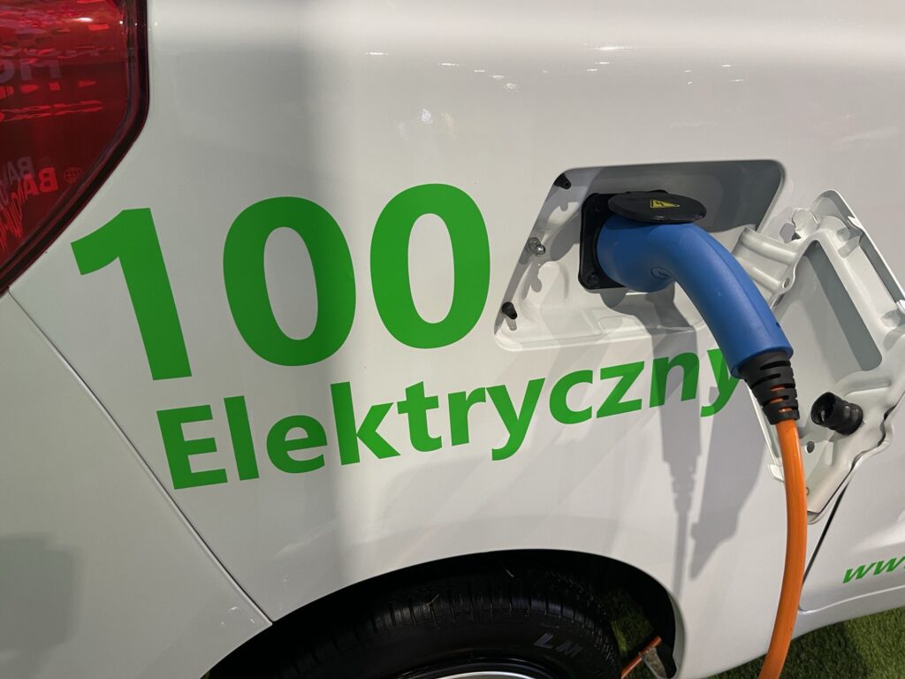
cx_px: 452
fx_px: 654
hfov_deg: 69.4
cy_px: 340
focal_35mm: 25
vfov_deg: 54.9
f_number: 1.6
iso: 100
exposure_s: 1/50
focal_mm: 5.1
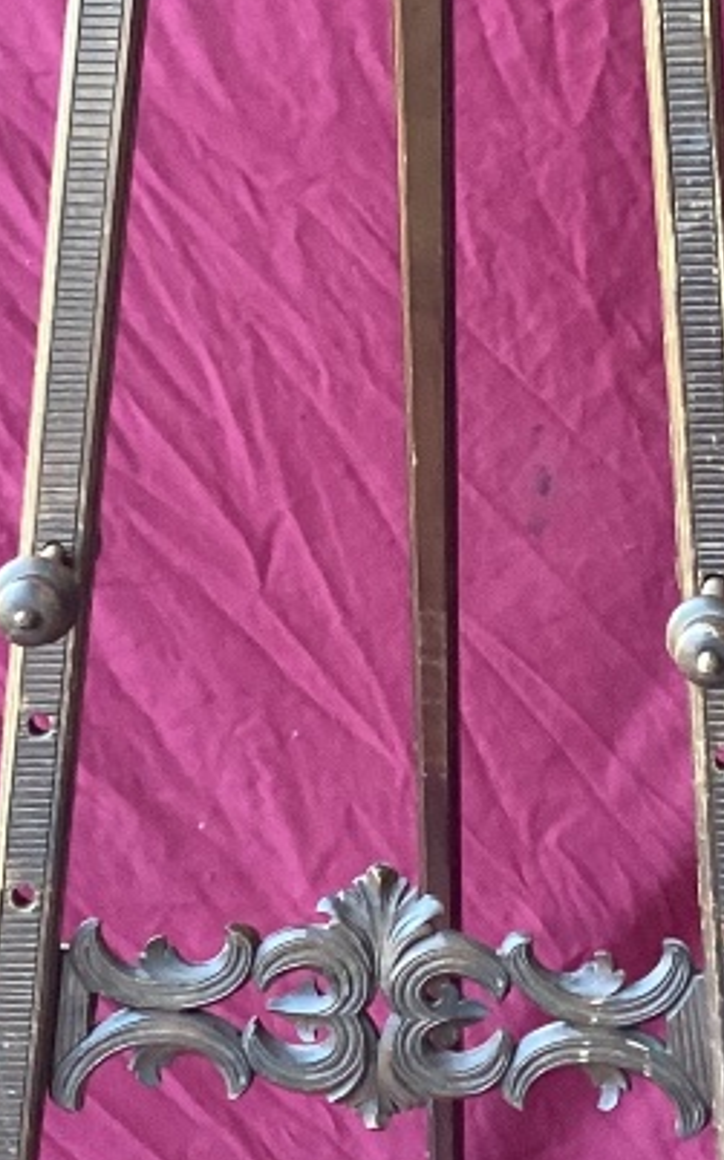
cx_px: 479
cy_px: 439
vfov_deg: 21.2
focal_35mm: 98
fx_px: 3096
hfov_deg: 13.3
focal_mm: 3.3
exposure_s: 1/50
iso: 200
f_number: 2.4
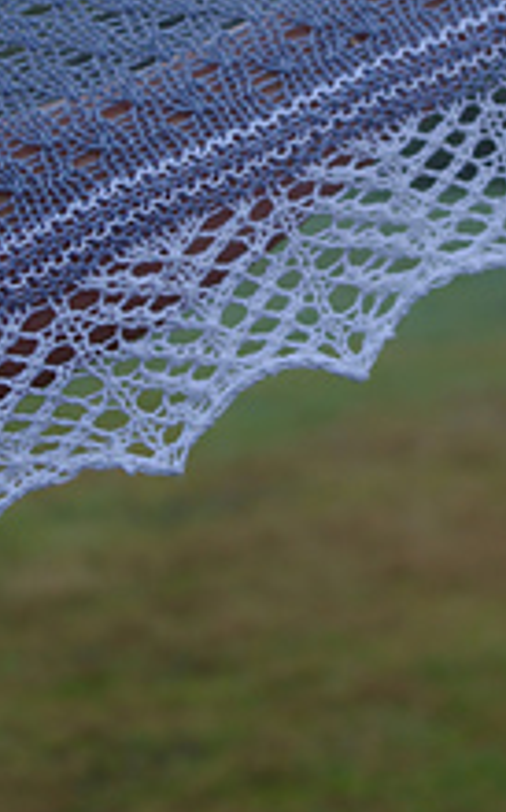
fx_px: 3075
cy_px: 233
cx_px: 325
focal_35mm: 139
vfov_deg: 15.0
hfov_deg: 9.4
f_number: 4.5
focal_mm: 40
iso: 200
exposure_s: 1/160
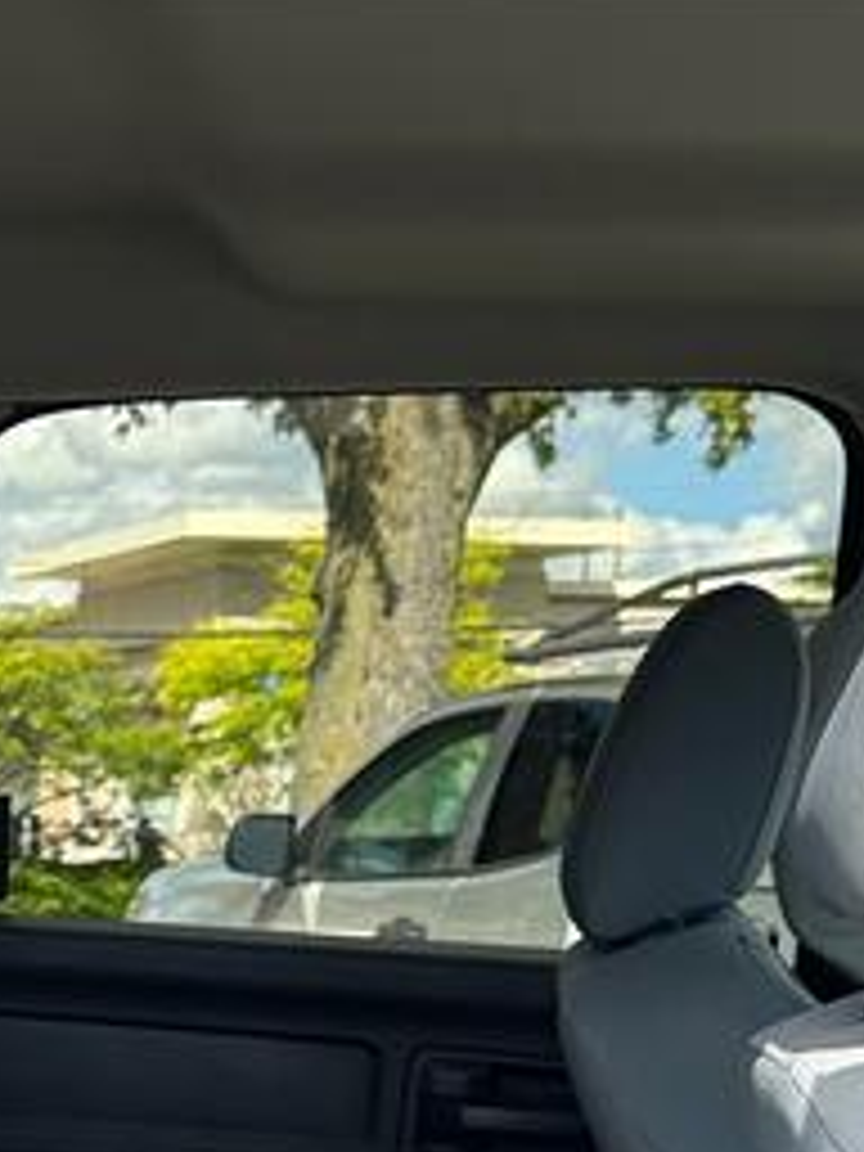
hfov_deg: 15.4
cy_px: 1134
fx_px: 2995
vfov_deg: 21.1
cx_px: -360
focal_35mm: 90
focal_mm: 6.86
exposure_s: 1/511
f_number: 1.78
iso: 80
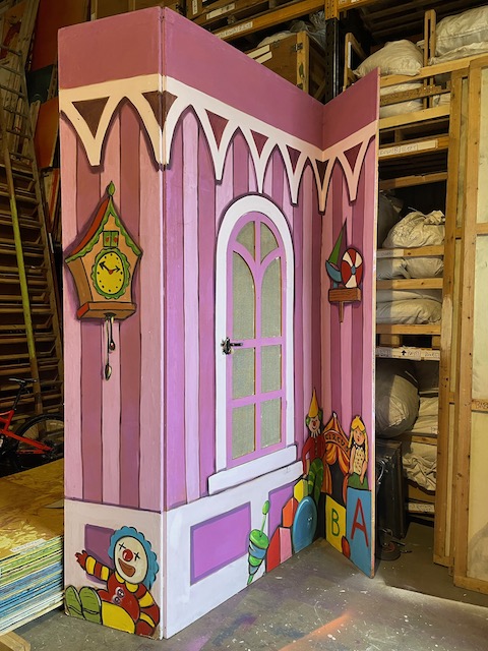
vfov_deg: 67.3
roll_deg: +0.5
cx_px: 244
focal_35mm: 26
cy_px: 326
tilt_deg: -3.1
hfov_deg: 53.1
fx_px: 489
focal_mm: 4.2
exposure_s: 1/50
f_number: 1.6
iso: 200
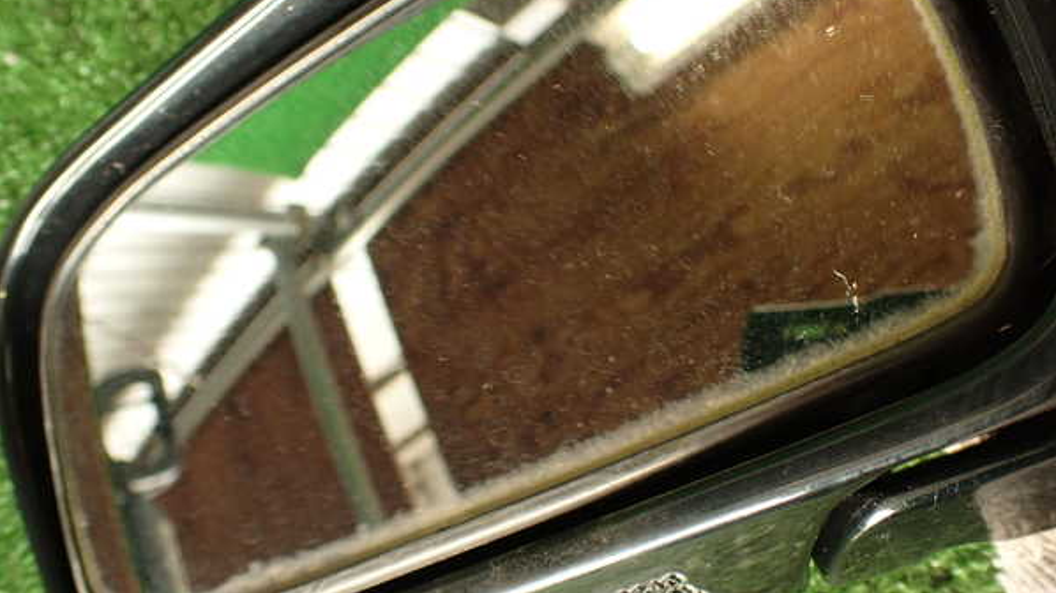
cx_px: 528
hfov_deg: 56.6
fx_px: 980
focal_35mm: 35
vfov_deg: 33.7
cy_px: 328
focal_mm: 5.79
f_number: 2.4
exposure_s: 1/60
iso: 160
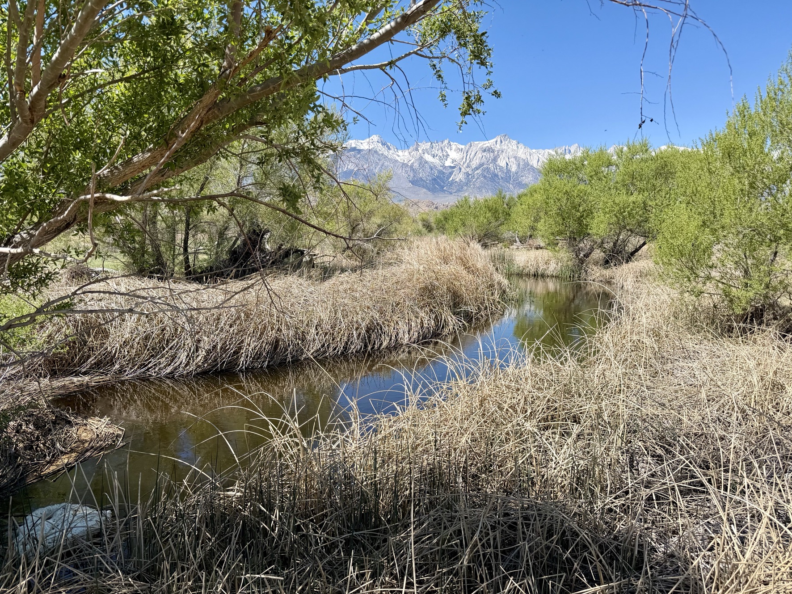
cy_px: 321
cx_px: 397
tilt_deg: -9.3
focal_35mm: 26
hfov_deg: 67.3
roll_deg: -0.4
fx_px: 595
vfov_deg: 53.0
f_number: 1.78
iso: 80
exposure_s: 1/3953
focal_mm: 6.76
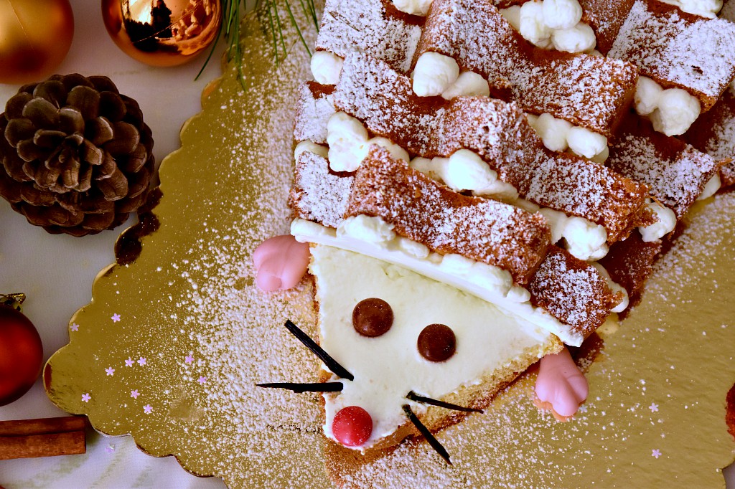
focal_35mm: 82
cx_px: 368
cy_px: 244
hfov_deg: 24.6
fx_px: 1684
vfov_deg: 16.5
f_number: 5.6
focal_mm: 55
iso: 800
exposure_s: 1/160
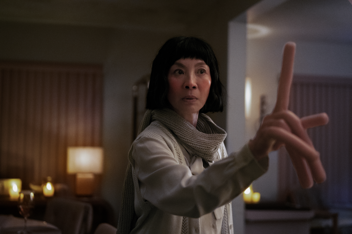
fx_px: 508
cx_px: 176
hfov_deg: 38.2
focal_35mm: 52
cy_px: 117
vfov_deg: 26.0
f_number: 1.4
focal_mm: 35
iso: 3200
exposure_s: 1/250
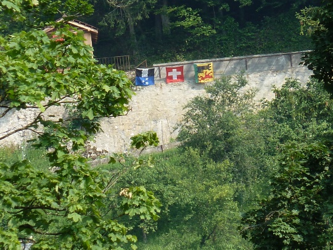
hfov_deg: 3.2
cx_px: 166
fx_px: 6003
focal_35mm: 624
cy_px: 125
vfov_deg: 2.4
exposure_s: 1/160
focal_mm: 49.2
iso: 80
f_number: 4.9
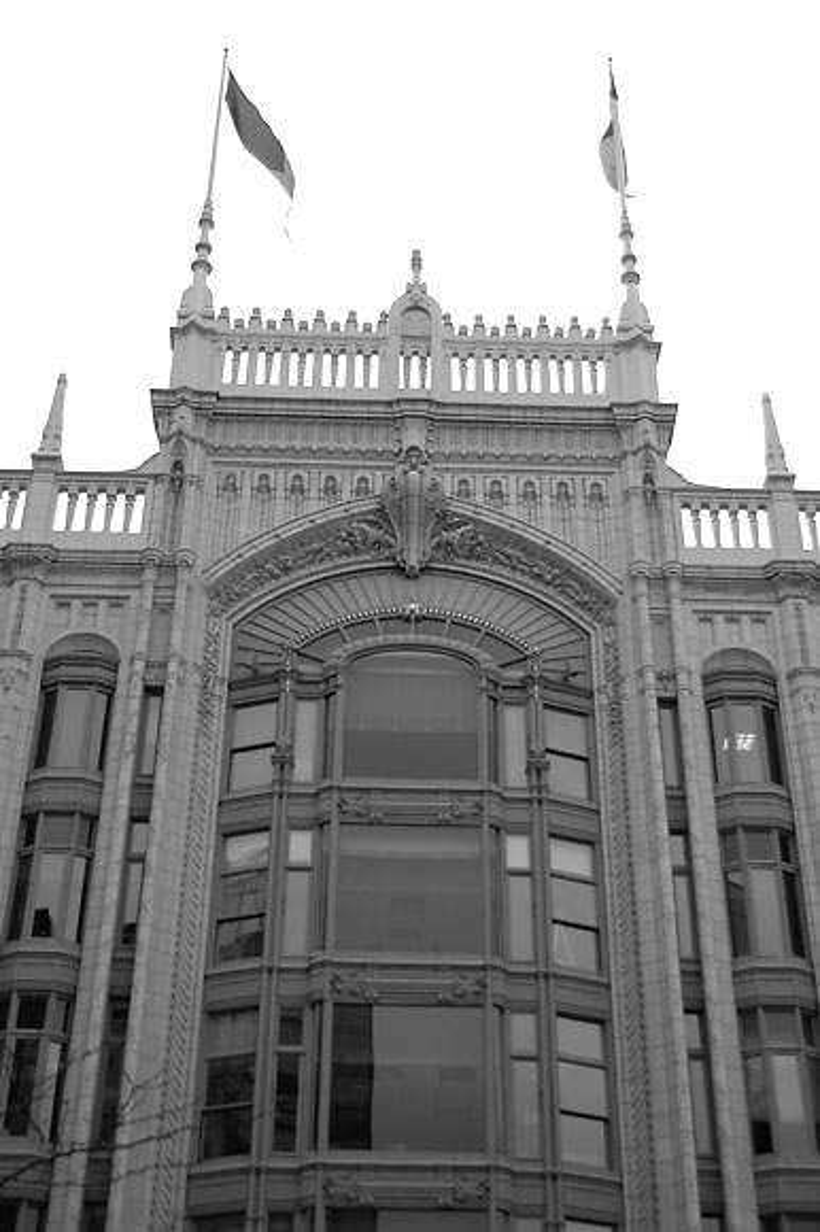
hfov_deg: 25.7
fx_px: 1796
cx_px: 410
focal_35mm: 52
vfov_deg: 37.9
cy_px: 616
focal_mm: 35
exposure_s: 1/800
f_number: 4.5
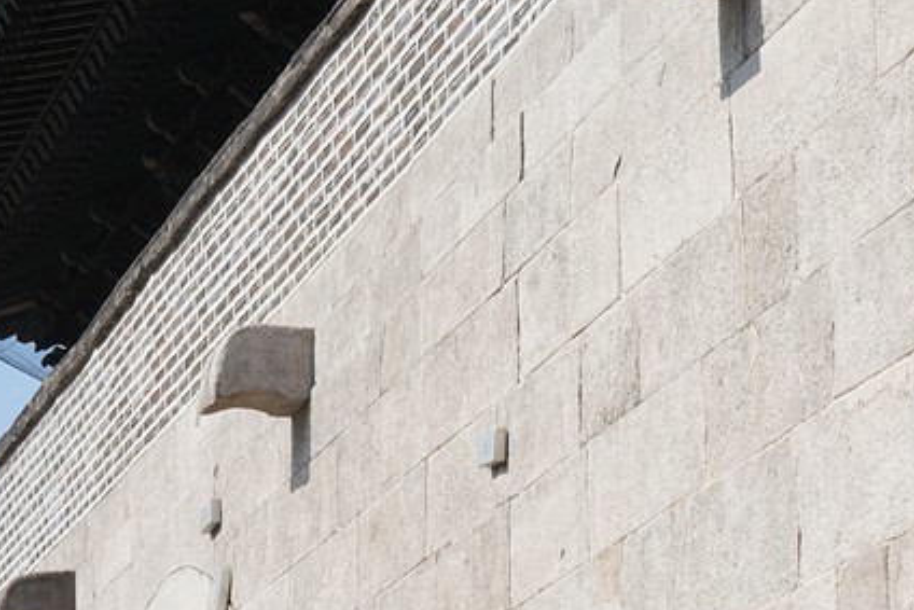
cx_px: 783
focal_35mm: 165
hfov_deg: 12.4
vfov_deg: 8.3
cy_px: 517
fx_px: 4190
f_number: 14
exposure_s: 1/160
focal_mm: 35
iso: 200
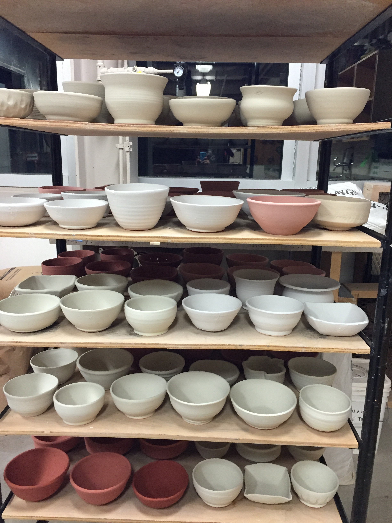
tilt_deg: -13.3
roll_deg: -1.1
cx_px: 196
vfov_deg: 61.7
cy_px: 262
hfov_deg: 48.2
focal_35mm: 29
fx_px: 438
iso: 160
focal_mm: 4.15
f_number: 2.2
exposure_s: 1/30
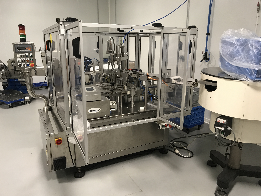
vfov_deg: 49.7
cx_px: 130
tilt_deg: -11.4
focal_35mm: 28
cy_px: 98
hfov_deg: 63.4
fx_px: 211
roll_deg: -0.9
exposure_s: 1/17
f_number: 1.8
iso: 50
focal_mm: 3.99
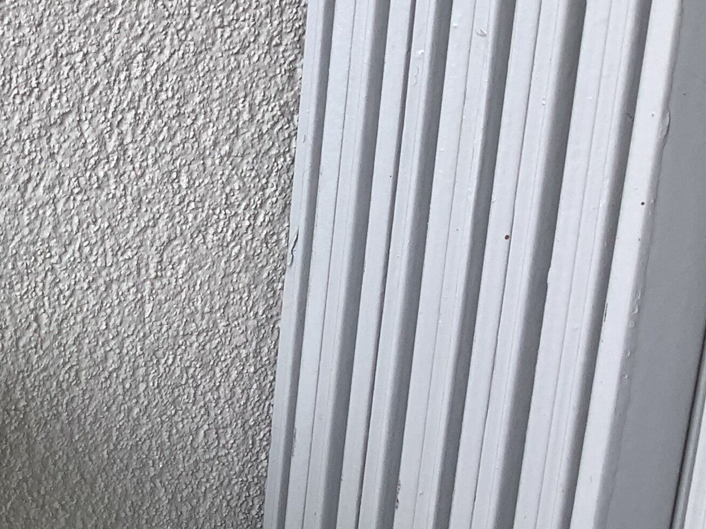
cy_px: 607
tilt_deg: -21.6
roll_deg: +1.3
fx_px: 1571
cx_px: -157
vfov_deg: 18.3
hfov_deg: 23.1
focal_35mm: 77
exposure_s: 1/197
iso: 25
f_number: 2.4
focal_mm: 3.3
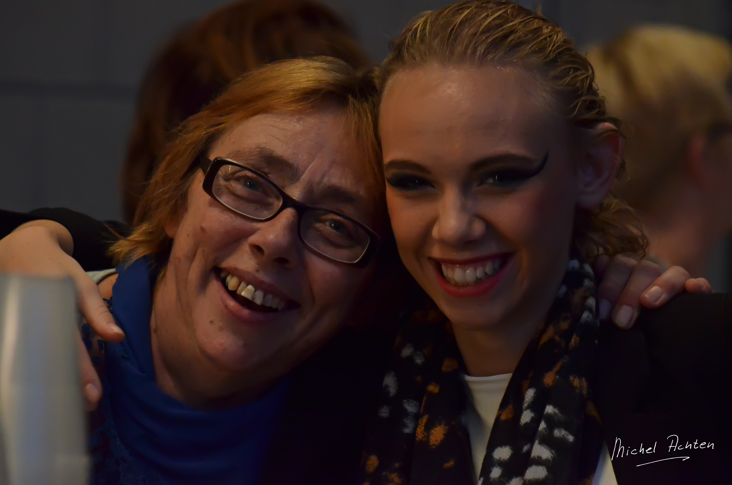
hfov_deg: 10.2
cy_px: 242
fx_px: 4109
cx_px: 366
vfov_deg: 6.8
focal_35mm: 202
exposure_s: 1/80
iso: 2500
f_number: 4.8
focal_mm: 135
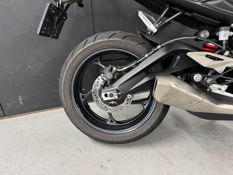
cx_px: 116
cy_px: 88
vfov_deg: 56.8
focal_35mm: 24
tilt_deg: -25.8
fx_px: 162
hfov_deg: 71.6
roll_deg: +2.9
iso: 320
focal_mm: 6.76
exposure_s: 1/50
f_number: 1.78
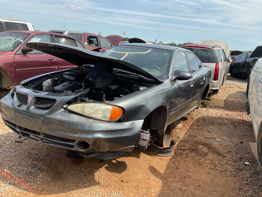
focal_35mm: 29
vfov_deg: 48.2
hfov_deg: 61.7
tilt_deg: -13.5
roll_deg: -5.7
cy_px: 98
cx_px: 131
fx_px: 219
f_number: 1.8
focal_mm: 3
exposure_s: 1/1168
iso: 16
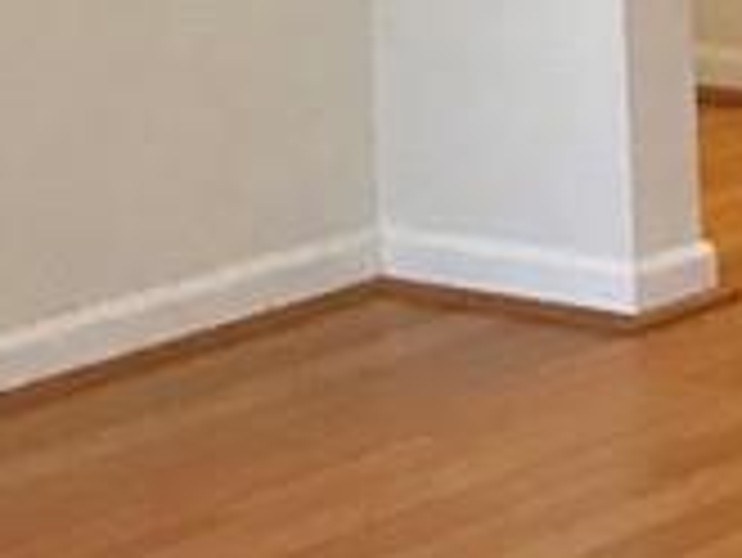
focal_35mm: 174
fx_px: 3732
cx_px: 1907
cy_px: -396
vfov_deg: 8.3
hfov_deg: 9.7
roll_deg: +1.0
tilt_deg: -5.0
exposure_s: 1/30
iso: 25
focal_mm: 3.99
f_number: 1.8
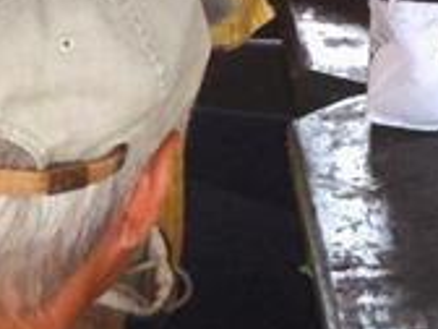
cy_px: -336
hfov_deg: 6.0
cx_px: 696
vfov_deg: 4.5
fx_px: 4112
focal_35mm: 325
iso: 200
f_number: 5.9
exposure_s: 1/80
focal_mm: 14
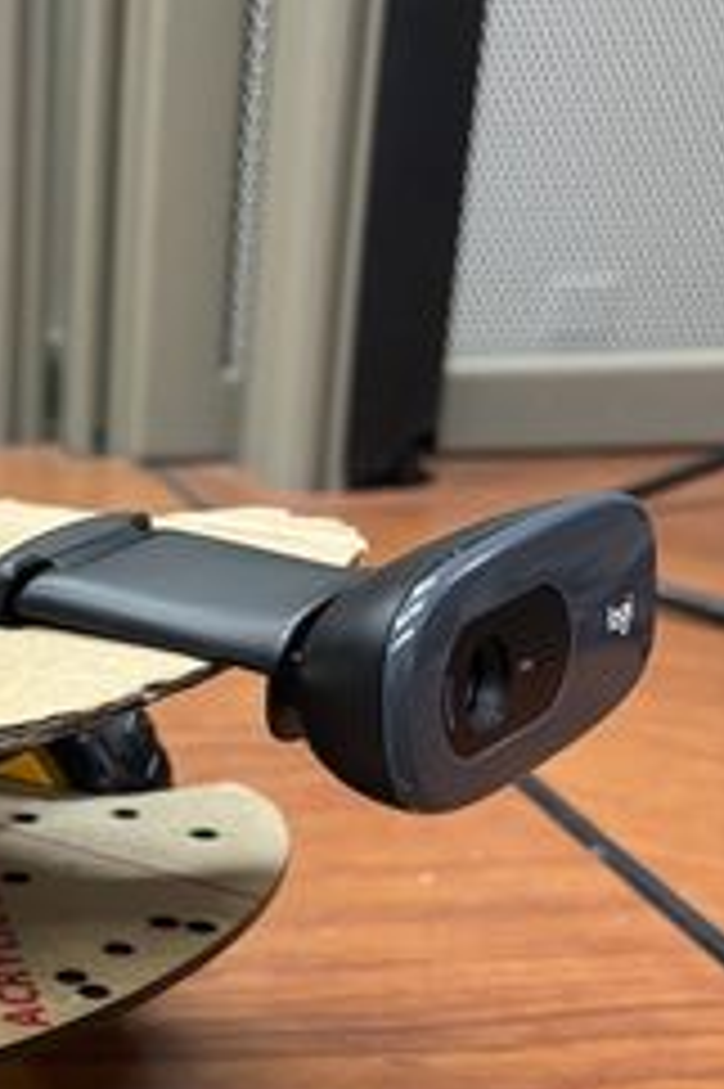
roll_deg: +0.3
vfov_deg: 30.4
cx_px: -234
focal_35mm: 64
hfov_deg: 19.5
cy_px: 916
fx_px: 1933
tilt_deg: -23.4
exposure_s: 1/60
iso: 320
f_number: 1.6
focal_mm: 5.96
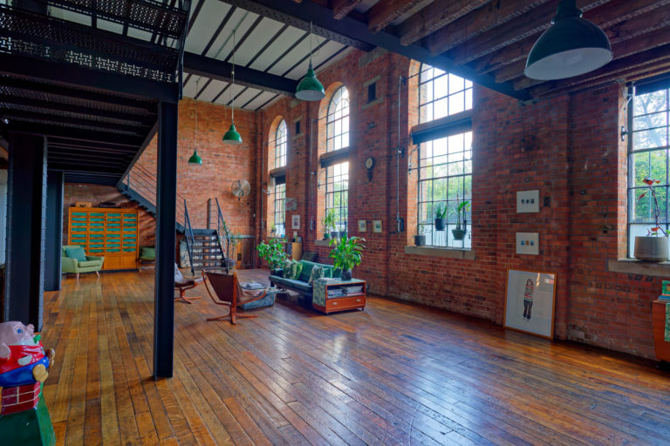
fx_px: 372
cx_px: 335
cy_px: 223
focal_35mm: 20
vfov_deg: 61.9
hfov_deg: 84.0
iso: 125
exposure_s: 1/6
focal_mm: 20
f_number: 8
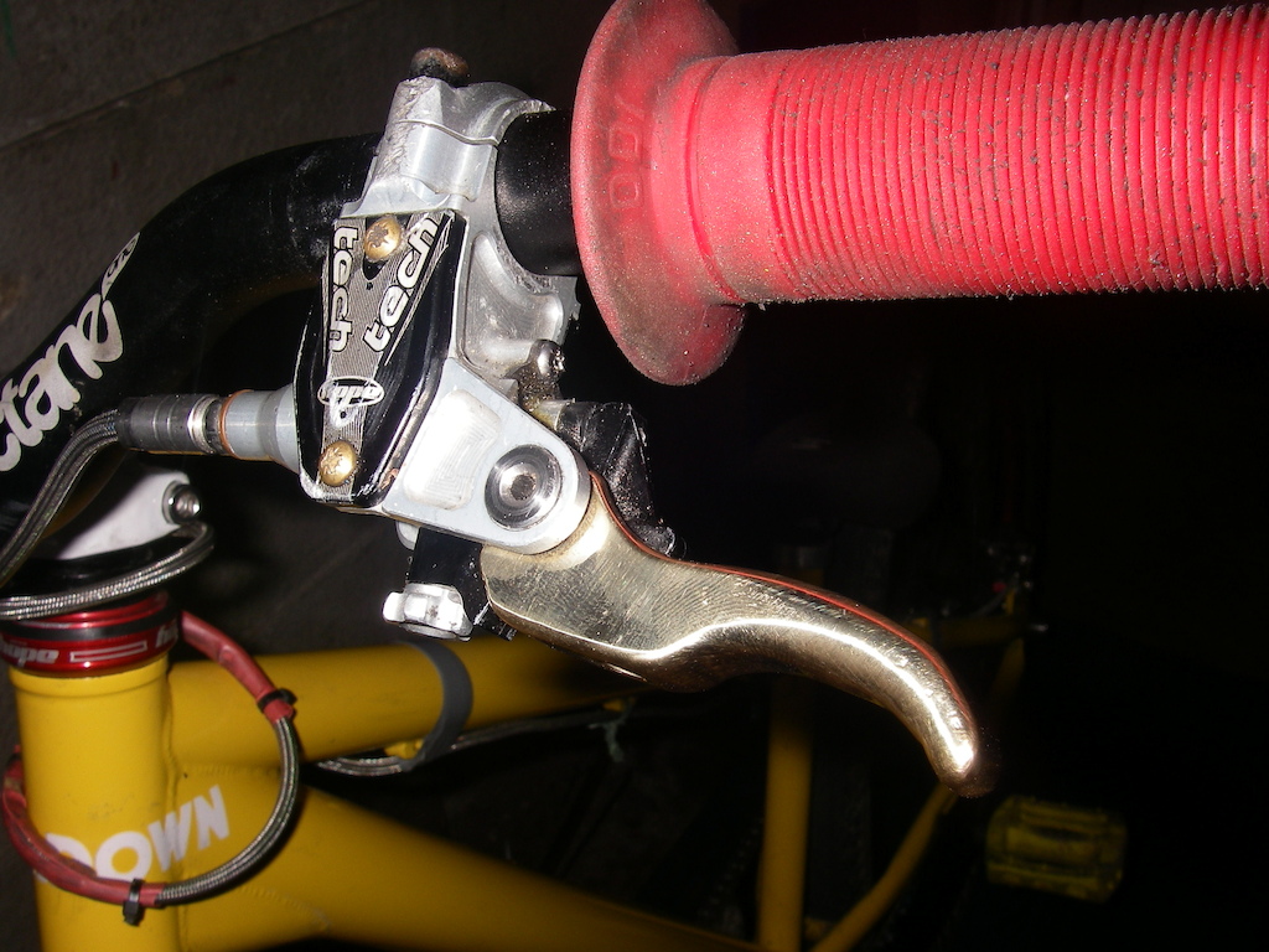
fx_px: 1393
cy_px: 476
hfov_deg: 49.0
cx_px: 634
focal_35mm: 38
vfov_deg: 37.7
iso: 64
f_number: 6.6
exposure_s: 1/40
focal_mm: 6.3
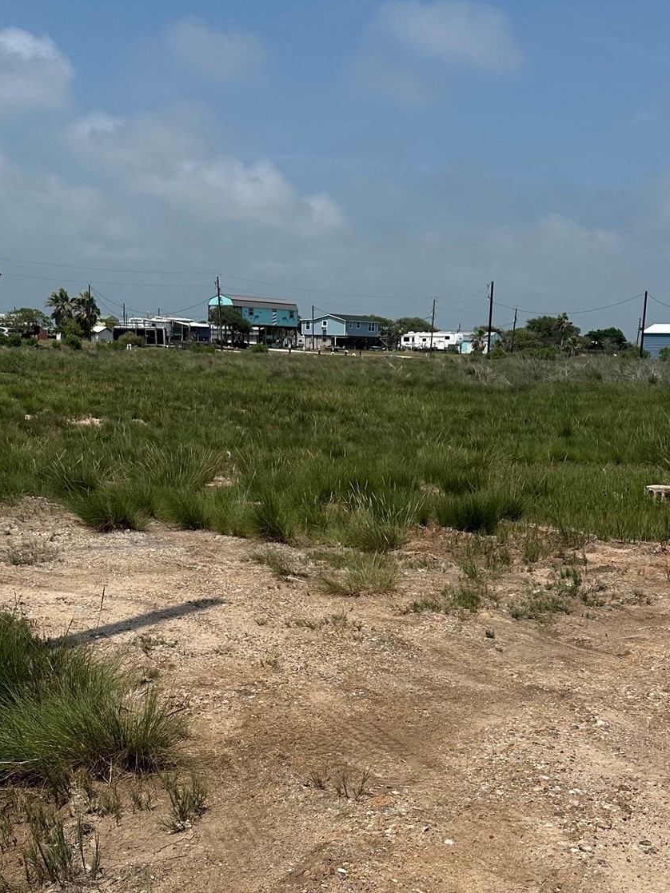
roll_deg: -1.9
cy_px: 574
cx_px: 356
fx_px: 1135
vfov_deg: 42.5
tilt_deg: -10.4
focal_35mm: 44
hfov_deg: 32.9
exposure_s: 1/8197
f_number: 1.78
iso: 80
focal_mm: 6.86
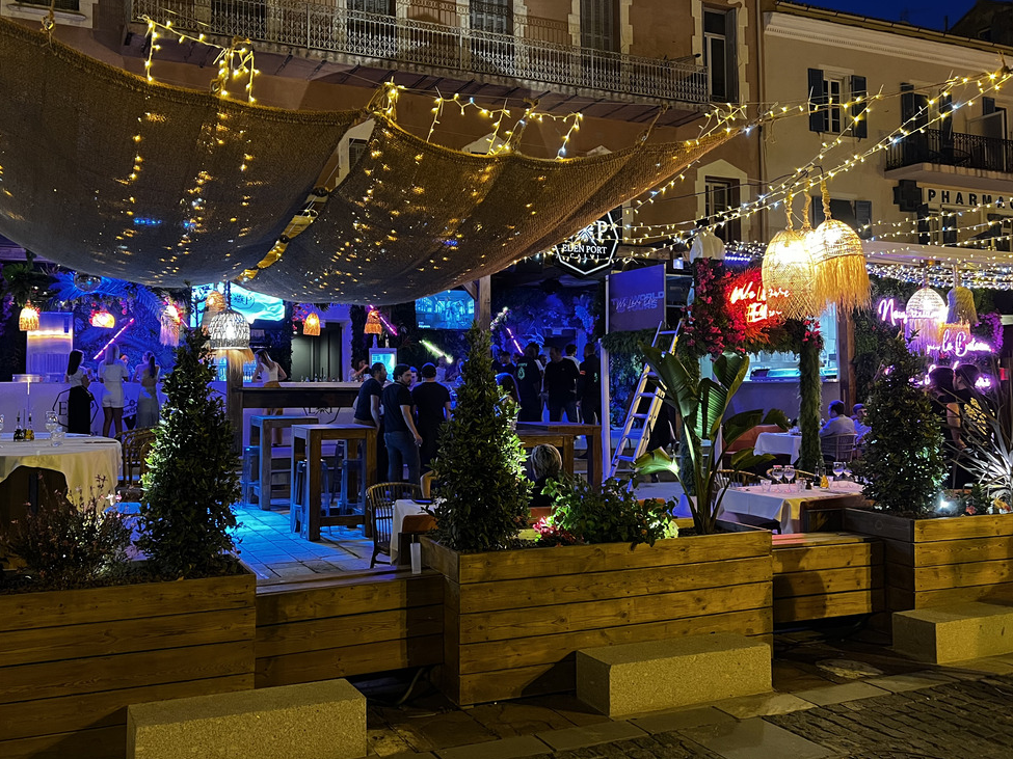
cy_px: 350
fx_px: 936
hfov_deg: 56.5
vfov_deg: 44.1
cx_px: 414
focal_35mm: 32
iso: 500
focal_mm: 5.7
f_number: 1.5
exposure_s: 1/33
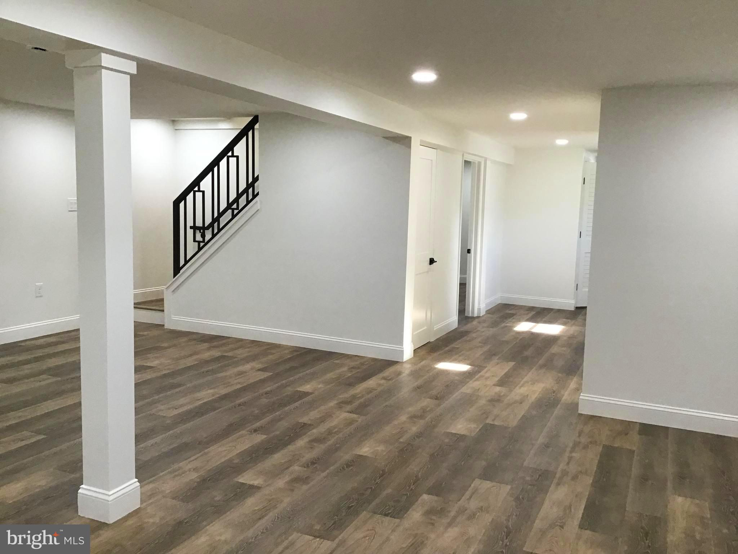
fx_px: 661
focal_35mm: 31
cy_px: 277
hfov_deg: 58.4
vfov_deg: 45.4
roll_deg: -1.2
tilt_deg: -7.0
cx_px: 369
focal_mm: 3.3
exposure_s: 1/30
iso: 40
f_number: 2.4
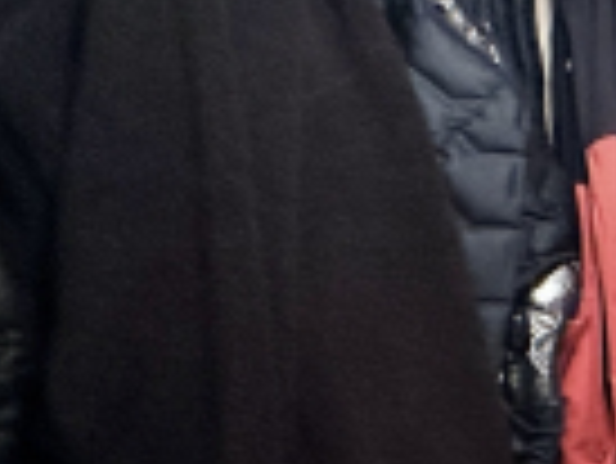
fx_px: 1211
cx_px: 1153
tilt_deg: -7.7
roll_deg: +2.3
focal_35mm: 68
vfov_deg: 21.2
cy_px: 410
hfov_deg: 19.7
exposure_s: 1/60
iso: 500
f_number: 2.2
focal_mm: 2.22
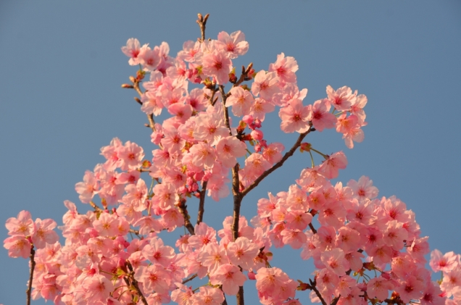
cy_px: 152
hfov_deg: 17.5
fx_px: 1495
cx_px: 230
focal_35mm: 117
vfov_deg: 11.7
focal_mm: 78
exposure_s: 1/250
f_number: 8
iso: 100
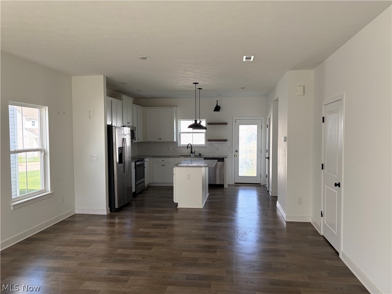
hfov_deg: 67.3
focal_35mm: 26
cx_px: 196
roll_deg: +1.0
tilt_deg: -2.2
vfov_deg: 53.1
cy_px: 147
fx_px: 294
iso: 64
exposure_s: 1/188
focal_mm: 5.96
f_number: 1.6
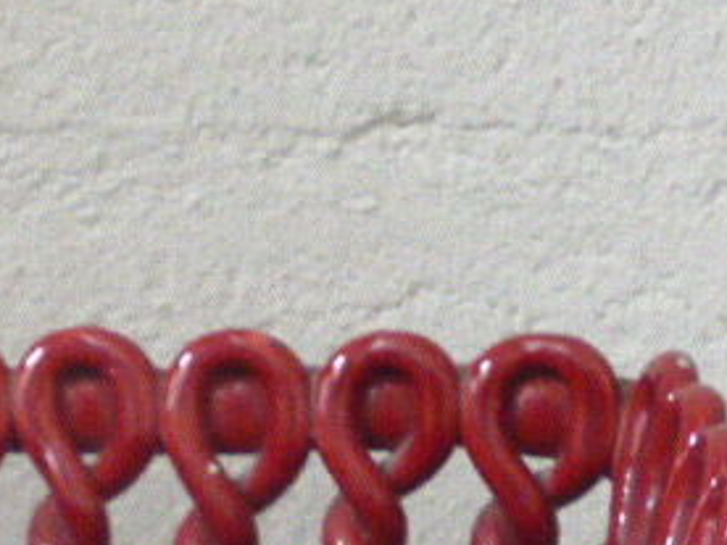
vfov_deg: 5.8
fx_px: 5397
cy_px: 600
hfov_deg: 7.7
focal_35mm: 257
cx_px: 76
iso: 1600
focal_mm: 18.2
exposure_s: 1/80
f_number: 5.3
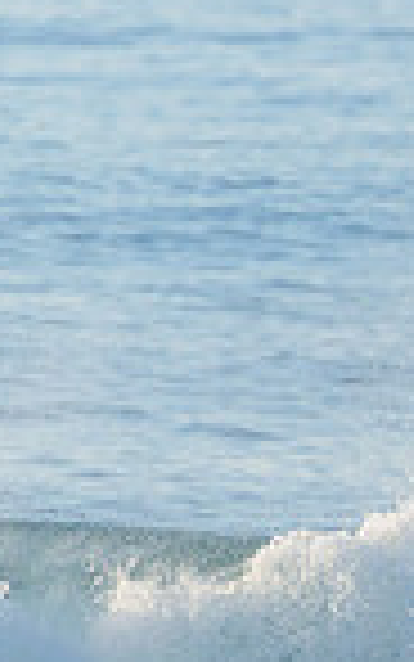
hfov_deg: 0.7
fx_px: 36250
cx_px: 1134
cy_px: 448
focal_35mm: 2010
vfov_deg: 1.0
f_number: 5.6
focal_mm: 500
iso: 360
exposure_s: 1/2000
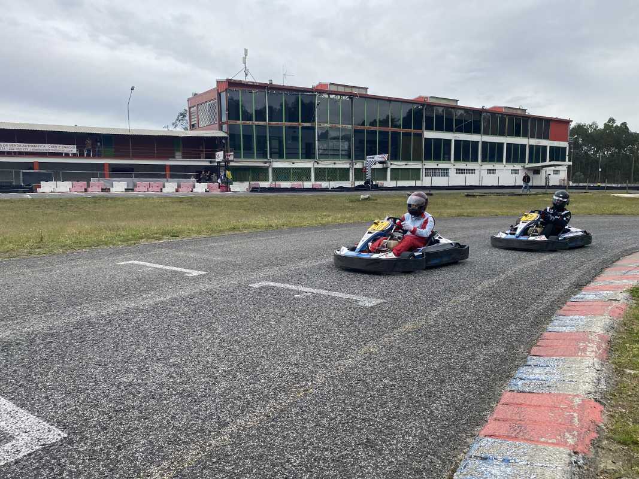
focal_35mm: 26
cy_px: 240
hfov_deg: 67.3
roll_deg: +0.9
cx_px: 320
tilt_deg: -7.1
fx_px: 480
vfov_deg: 53.1
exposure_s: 1/1377
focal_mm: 4.25
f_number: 1.8
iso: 32
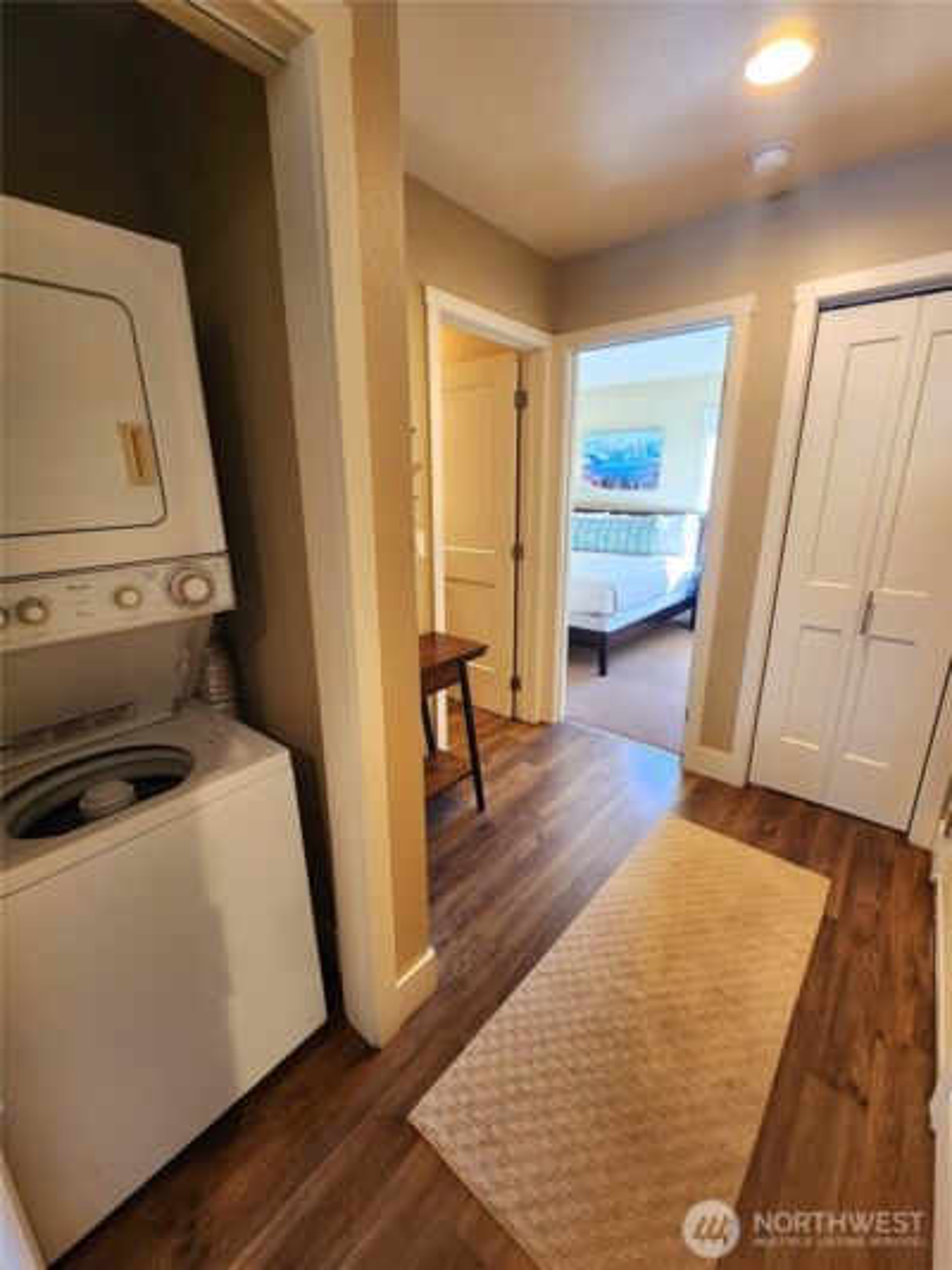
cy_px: 635
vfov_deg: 106.2
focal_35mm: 13
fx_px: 477
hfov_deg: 89.9
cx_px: 476
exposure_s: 1/60.2
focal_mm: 2.2
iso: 320
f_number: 2.2
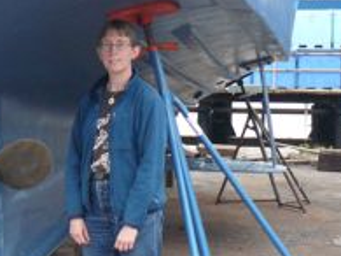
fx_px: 1034
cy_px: 127
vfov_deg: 14.1
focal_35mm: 105
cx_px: -63
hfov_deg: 17.9
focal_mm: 6.8
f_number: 2.8
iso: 200
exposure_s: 1/125
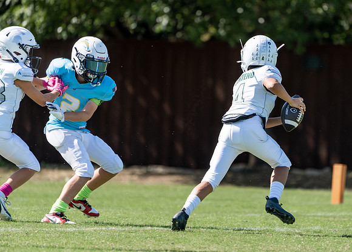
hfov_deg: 3.8
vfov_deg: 2.7
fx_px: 5326
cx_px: 239
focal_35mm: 533
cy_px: 115
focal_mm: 400
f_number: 5.6
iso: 160
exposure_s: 1/800
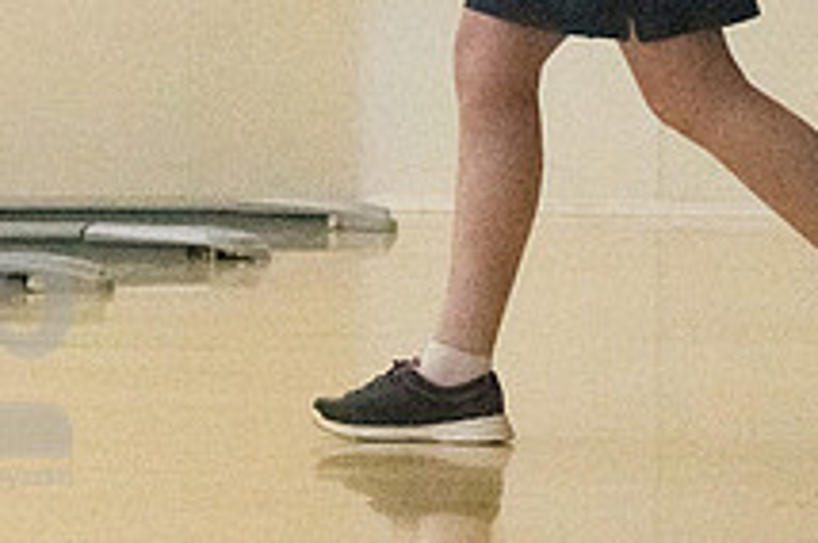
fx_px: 7192
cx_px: 497
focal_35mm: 317
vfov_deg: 4.3
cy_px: -180
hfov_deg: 6.5
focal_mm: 78
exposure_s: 1/1250
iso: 10000
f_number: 4.5
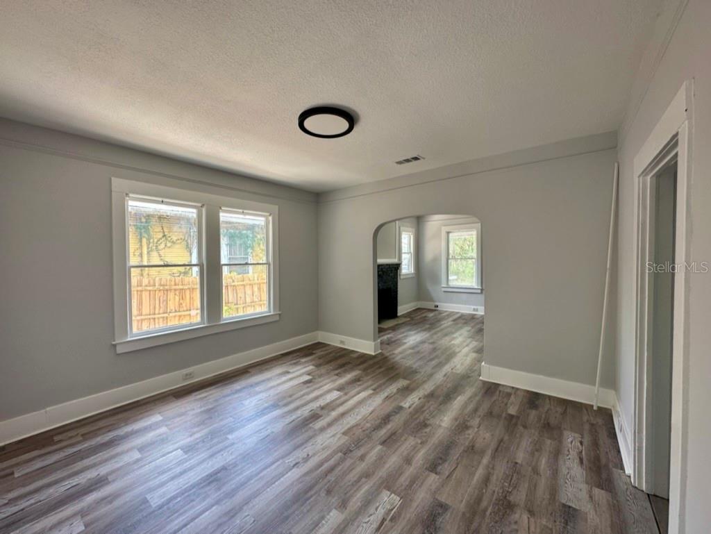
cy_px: 267
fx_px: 288
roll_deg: +0.5
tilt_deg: -1.2
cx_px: 356
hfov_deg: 102.0
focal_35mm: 14
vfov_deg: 85.7
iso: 50
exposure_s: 1/99
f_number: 2.2
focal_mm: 2.22
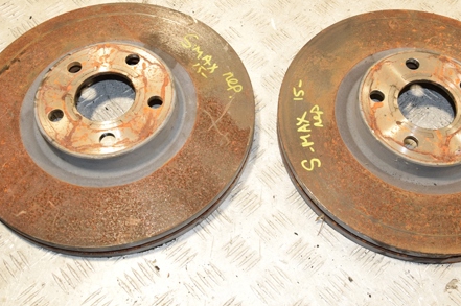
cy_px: 112
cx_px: 251
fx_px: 585
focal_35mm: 46
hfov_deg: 43.0
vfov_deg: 29.2
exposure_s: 1/200
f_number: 7.1
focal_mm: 21
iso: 800
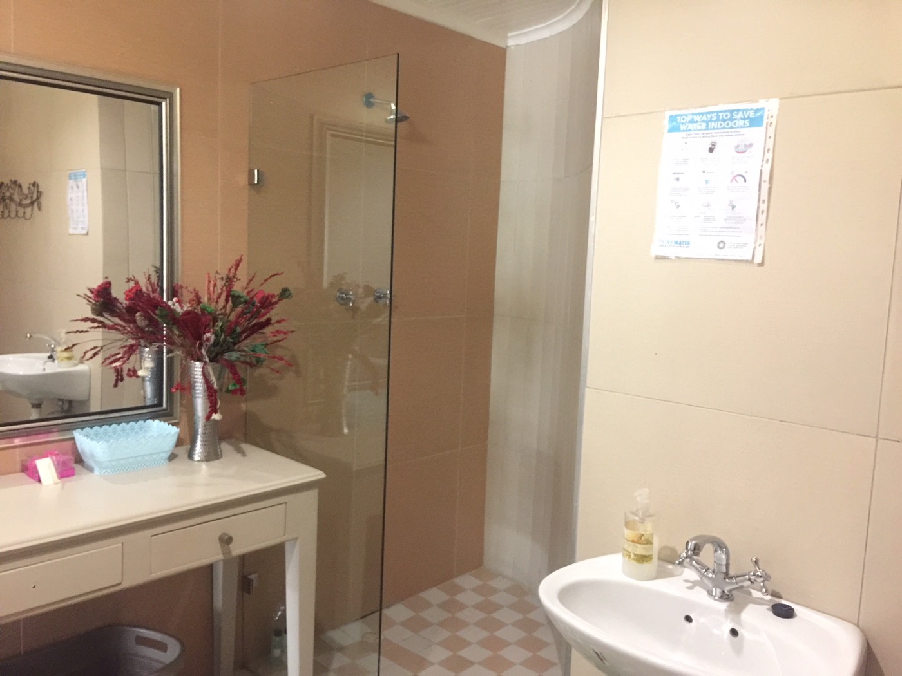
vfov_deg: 48.2
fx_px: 756
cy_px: 338
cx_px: 451
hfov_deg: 61.7
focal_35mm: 29
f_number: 2.2
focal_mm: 4.15
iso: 200
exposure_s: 1/8
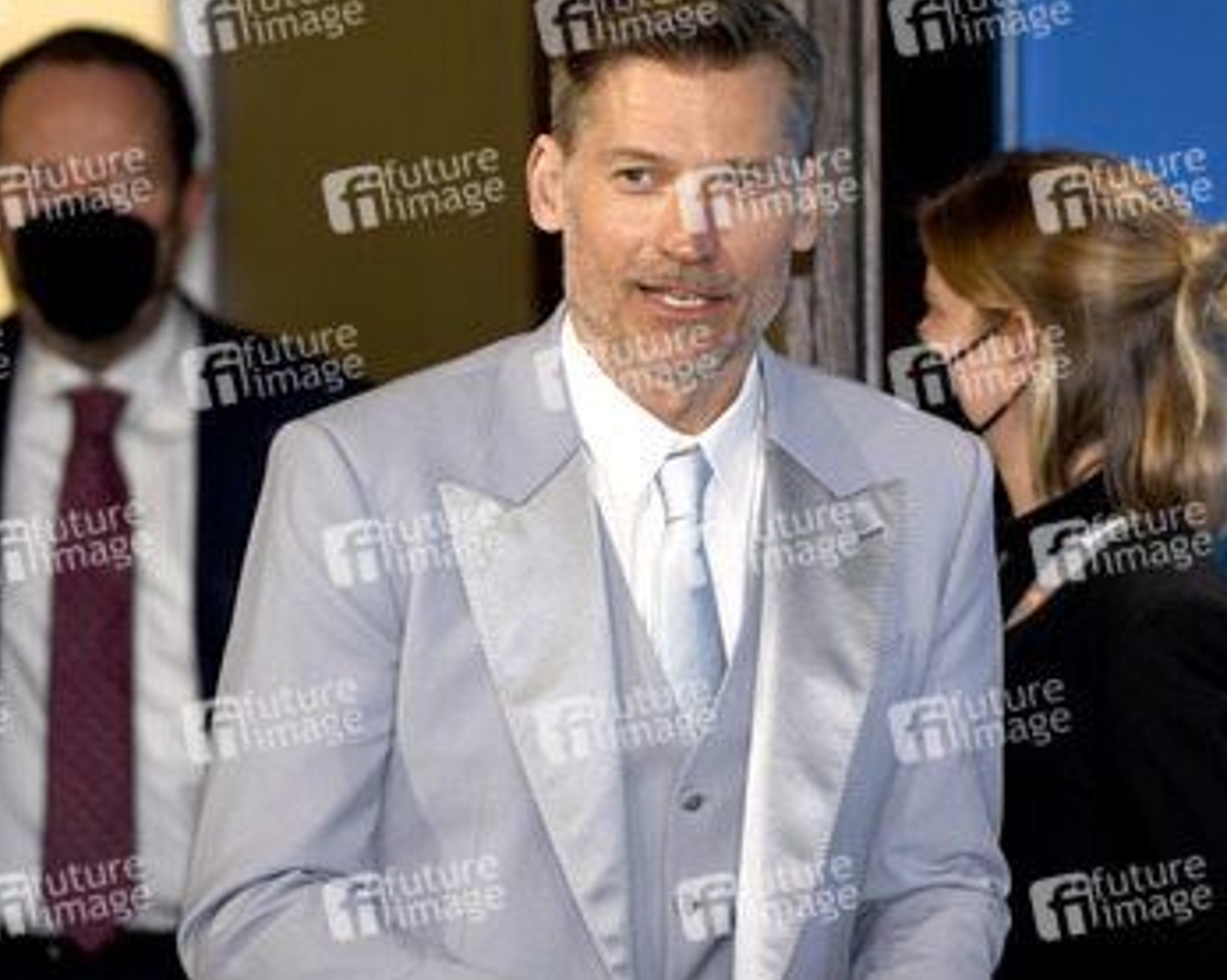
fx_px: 8853
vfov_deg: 6.3
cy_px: 456
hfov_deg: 7.9
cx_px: 674
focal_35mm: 244
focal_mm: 200
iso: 800
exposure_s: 1/400
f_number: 3.5
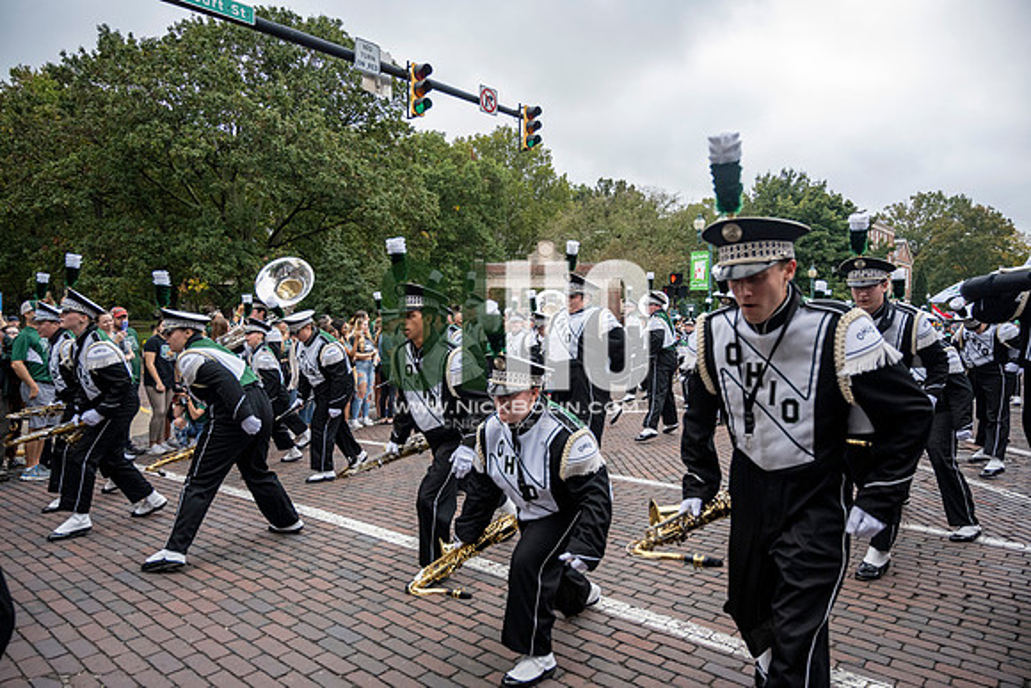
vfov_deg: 53.2
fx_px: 687
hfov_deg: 73.7
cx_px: 516
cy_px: 344
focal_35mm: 24
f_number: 4
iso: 800
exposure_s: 1/1600
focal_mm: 24
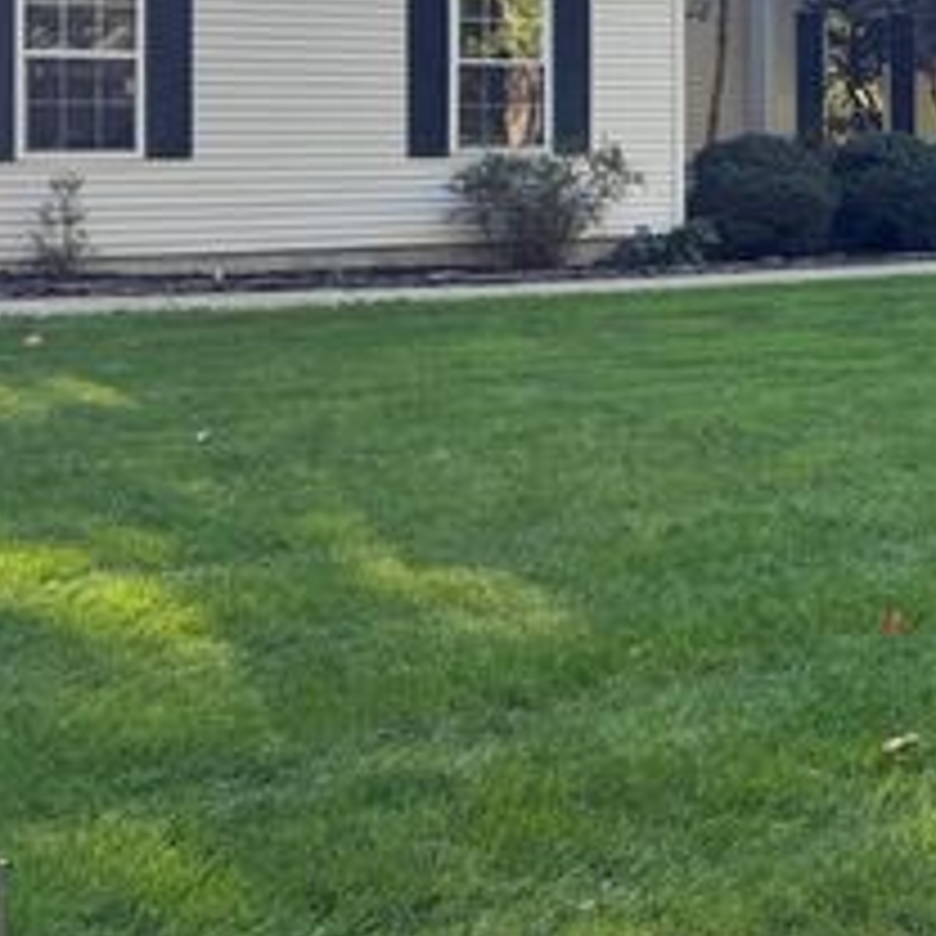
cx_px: 855
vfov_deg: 31.9
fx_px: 1560
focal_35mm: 51
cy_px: 110
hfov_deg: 31.7
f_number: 1.78
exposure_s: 1/301
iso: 80
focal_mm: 6.76
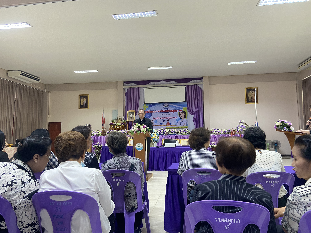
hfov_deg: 67.3
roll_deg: +0.4
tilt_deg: +4.9
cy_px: 116
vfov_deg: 53.1
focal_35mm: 26
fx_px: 234
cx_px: 156
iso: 320
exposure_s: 1/33
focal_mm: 4.25
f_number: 1.8
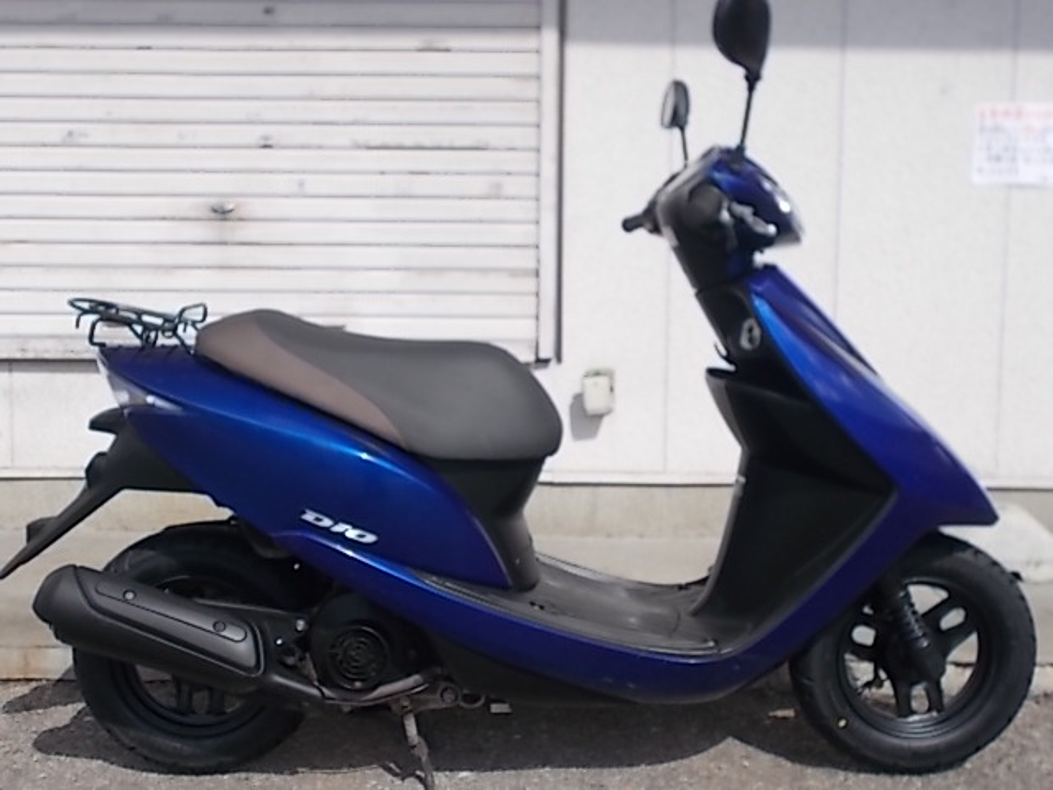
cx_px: 526
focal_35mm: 39
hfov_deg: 47.9
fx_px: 1186
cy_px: 395
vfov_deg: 36.8
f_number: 9.8
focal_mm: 6.9
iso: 80
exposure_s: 1/80
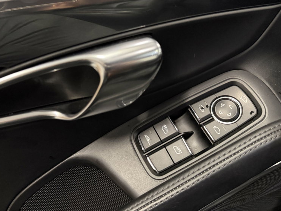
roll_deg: +8.8
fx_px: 268
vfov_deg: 42.7
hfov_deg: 55.0
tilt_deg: -30.7
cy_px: 84
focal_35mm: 33
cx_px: 115
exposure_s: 1/50
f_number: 1.78
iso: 800
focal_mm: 6.76
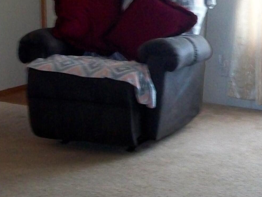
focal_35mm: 109
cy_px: -3
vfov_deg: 13.4
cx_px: 224
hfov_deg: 17.8
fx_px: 825
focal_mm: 6
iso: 160
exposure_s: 1/30
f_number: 2.7
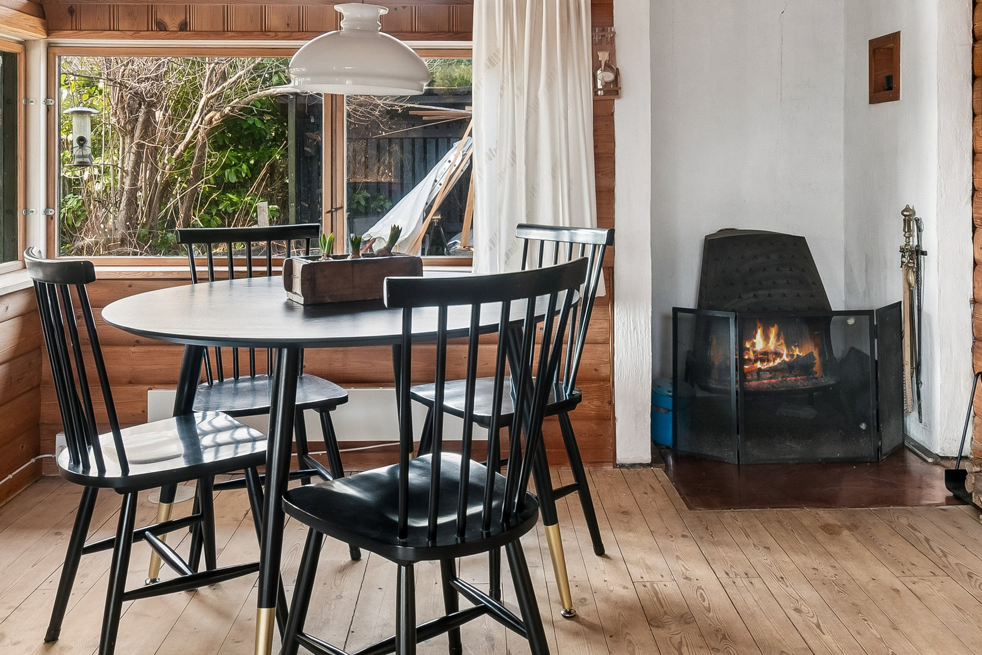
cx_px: 493
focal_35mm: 32
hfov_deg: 58.7
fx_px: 873
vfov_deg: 39.8
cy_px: 150
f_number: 10
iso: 200
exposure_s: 1/3.33
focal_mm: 12
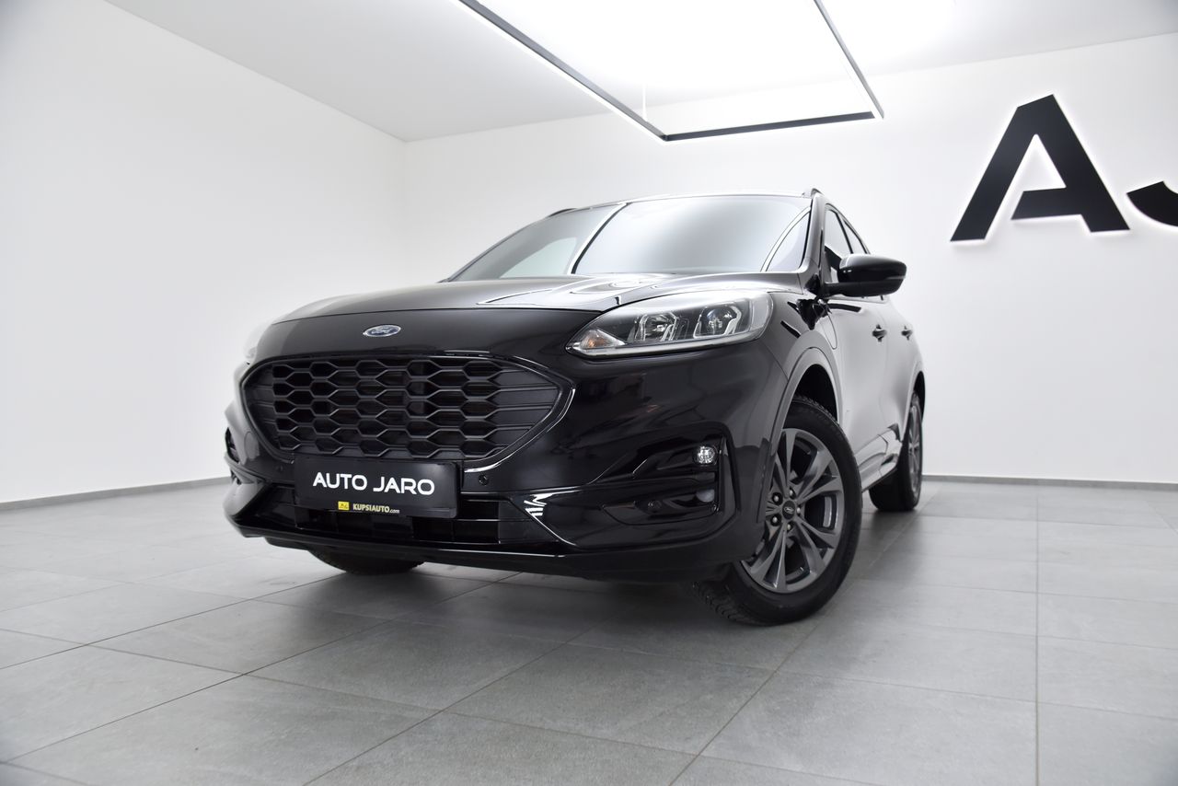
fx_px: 982
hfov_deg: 61.9
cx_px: 589
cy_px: 393
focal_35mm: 30
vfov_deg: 43.6
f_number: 4.5
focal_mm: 30
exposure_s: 1/250
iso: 1250
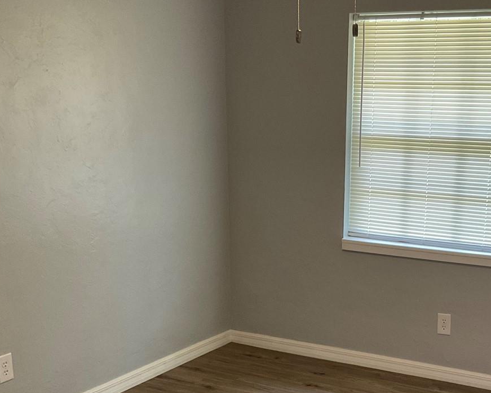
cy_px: 306
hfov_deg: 35.5
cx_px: 343
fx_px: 756
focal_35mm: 52
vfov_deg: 28.6
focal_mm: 3
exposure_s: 1/60
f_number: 1.8
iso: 100
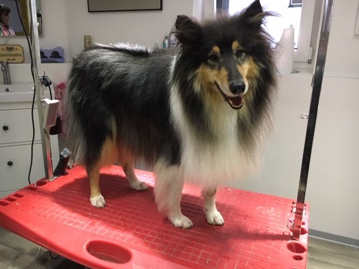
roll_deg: -1.1
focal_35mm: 29
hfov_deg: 61.7
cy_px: 134
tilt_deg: -16.9
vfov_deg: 48.2
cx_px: 180
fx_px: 301
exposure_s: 1/17
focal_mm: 4.15
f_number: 2.2
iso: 200
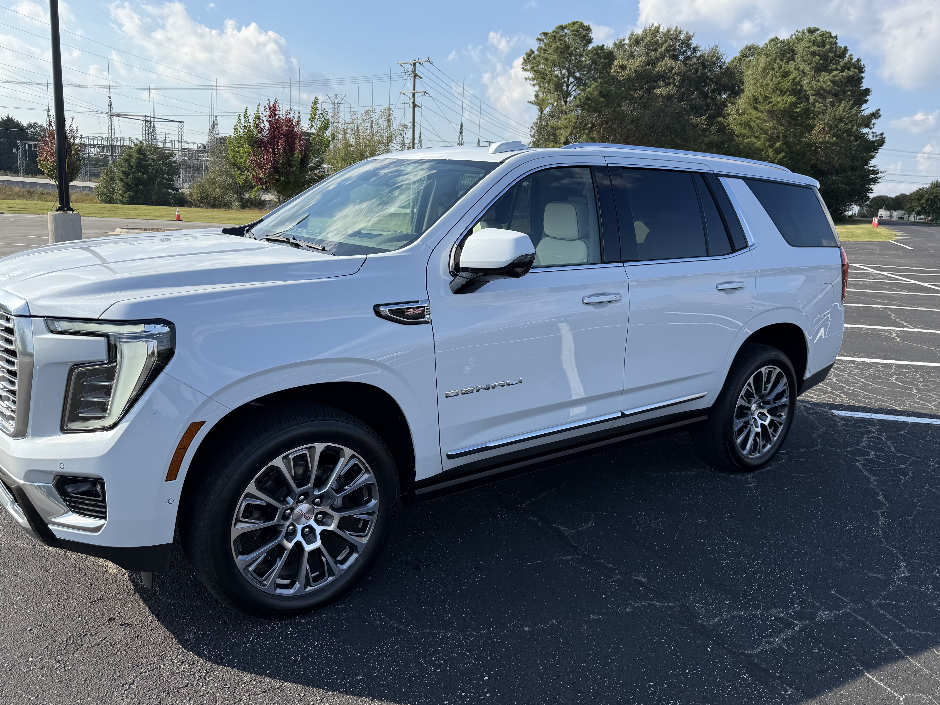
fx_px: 733
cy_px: 349
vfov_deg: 51.4
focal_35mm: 27
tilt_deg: -9.9
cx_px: 484
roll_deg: -2.7
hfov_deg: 65.3
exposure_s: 1/3021
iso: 80
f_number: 1.78
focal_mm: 6.76
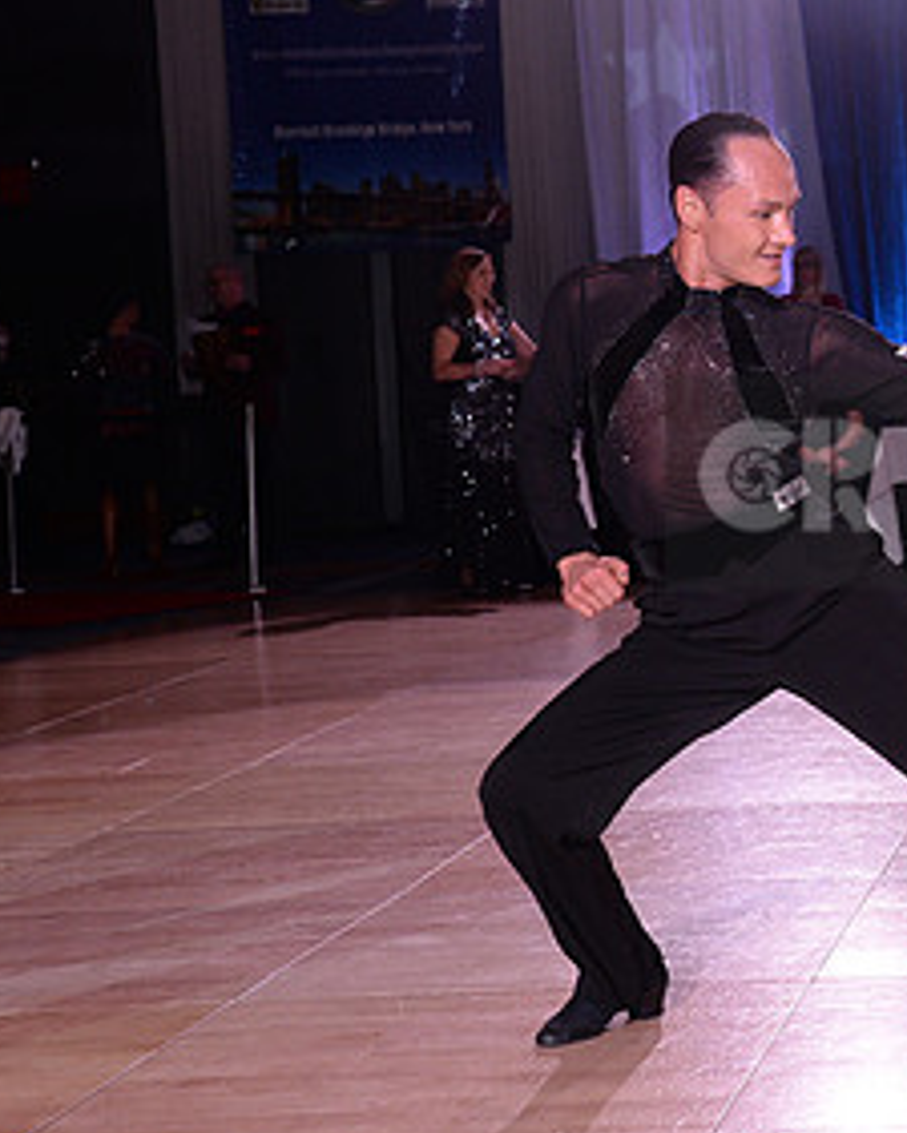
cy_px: 482
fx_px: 2985
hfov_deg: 16.5
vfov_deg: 21.5
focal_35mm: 89
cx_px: 1105
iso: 2000
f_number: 5.6
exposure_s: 1/250
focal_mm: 46
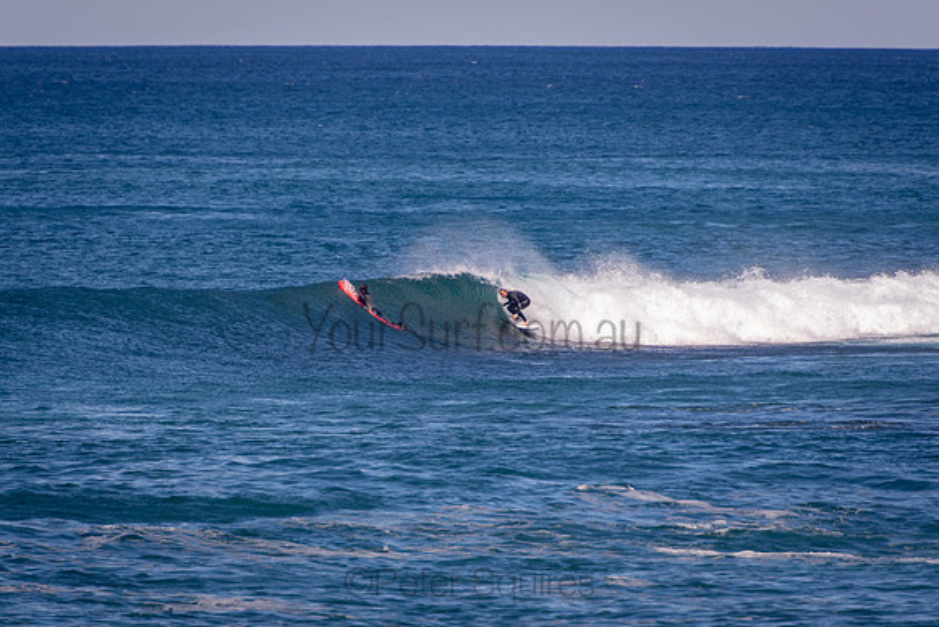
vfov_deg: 2.2
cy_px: 314
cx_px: 470
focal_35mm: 622
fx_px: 16229
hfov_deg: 3.3
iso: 250
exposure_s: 1/1250
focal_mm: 400
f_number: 5.6
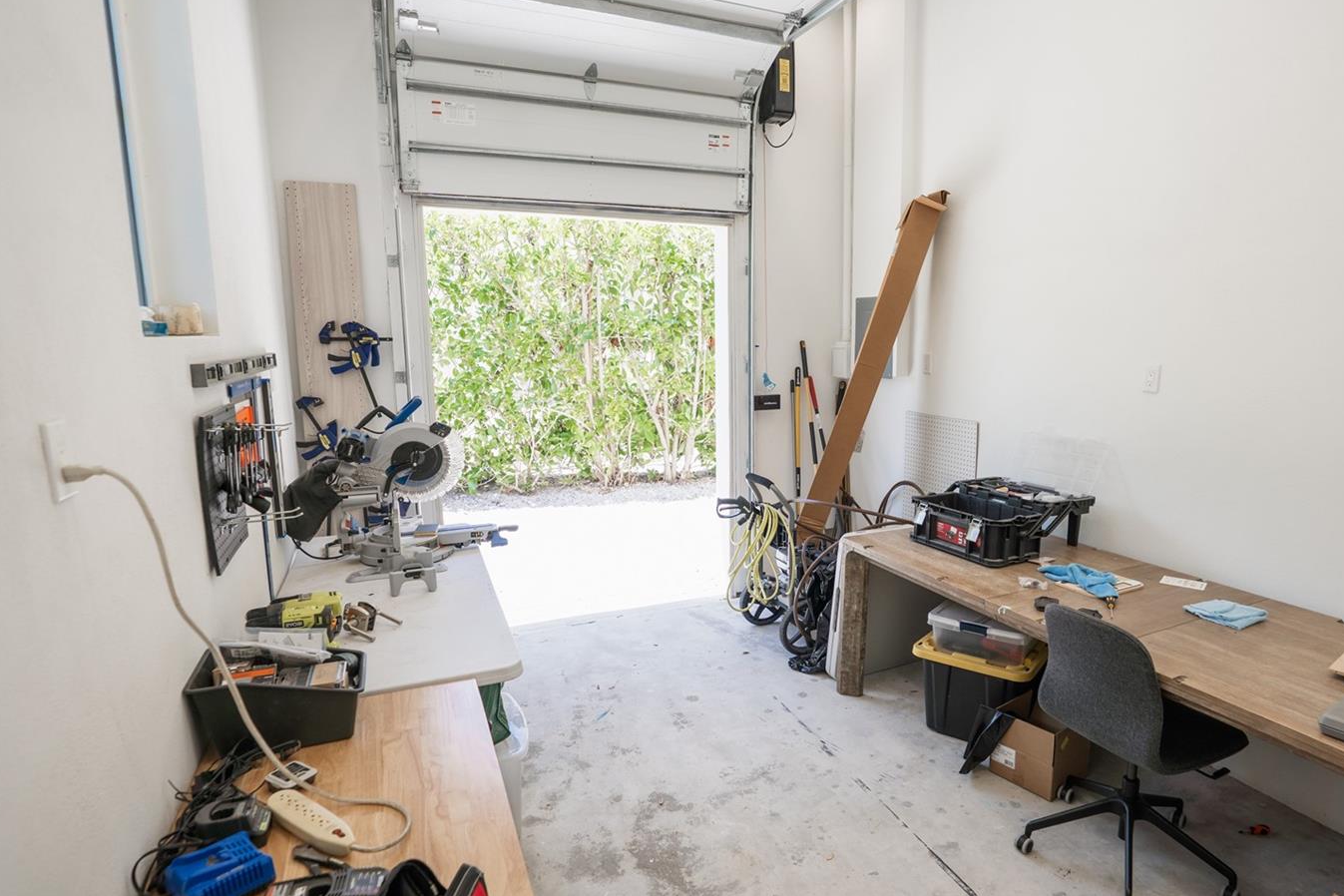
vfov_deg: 64.6
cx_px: 751
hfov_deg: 86.5
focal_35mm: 19
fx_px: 709
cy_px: 456
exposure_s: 1/160
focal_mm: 16
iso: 160
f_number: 4
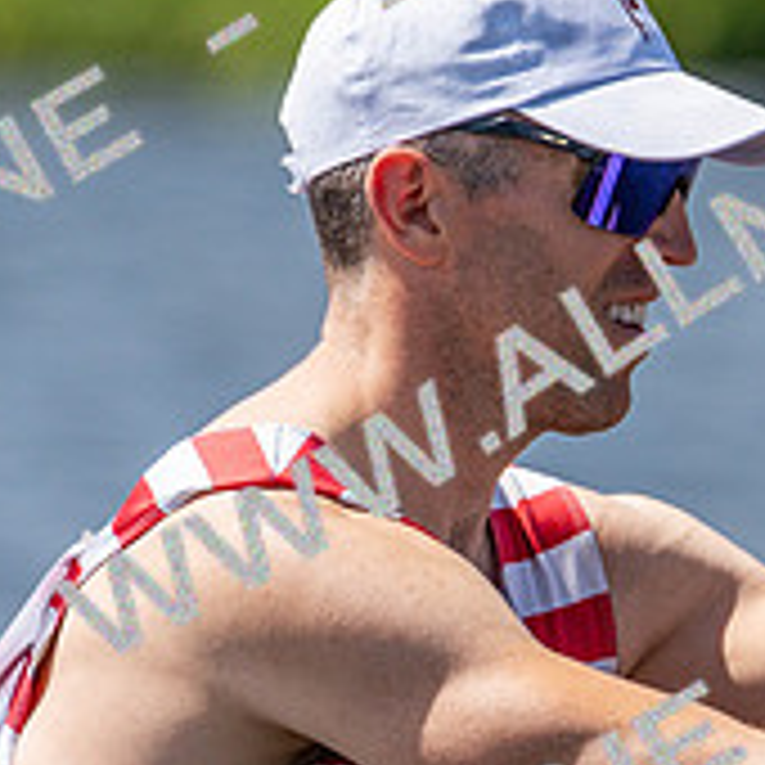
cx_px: 612
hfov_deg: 1.1
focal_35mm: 1552
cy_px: 668
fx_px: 38804
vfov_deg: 1.1
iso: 250
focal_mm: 535
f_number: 6.3
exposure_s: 1/2000
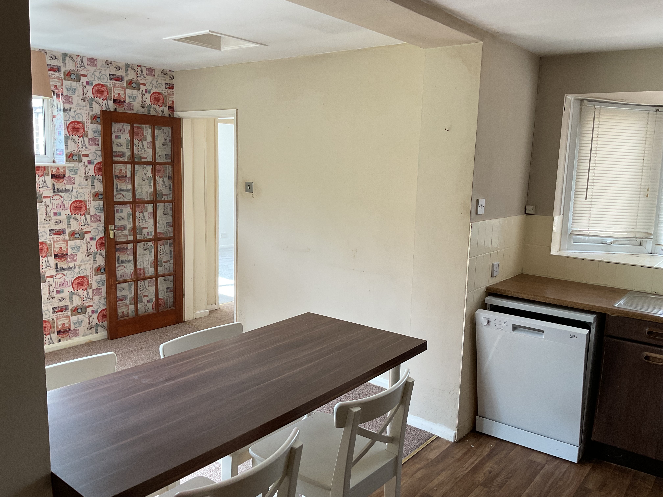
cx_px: 332
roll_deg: -2.0
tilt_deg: -9.4
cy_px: 248
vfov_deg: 48.2
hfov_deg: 61.7
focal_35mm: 29
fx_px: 555
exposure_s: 1/100
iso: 50
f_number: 1.8
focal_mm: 3
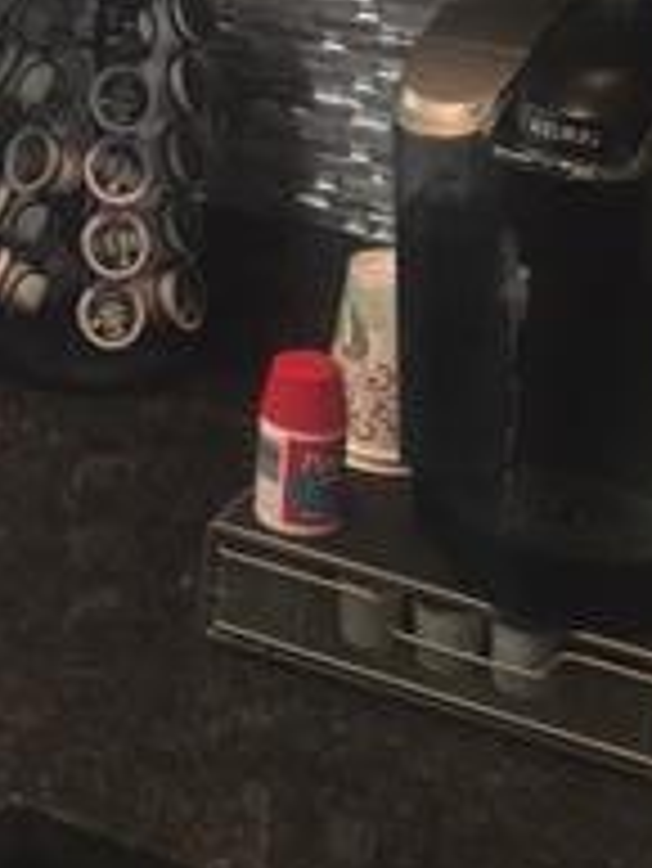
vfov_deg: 18.7
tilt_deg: -7.2
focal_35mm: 96
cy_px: -328
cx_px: -9
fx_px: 2408
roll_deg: -1.3
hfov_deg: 15.1
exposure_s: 1/8
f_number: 2.2
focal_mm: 4.15
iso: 80
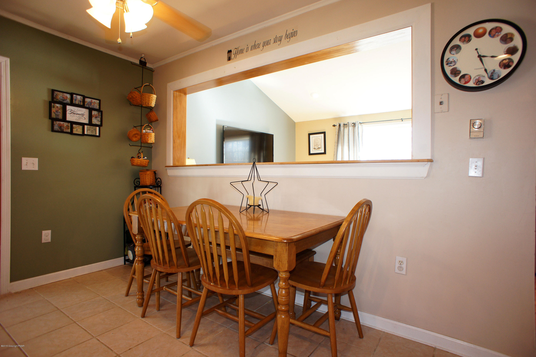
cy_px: 178
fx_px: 357
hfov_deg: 73.8
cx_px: 268
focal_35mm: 24
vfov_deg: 53.1
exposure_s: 1/40
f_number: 3.2
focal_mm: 16
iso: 200
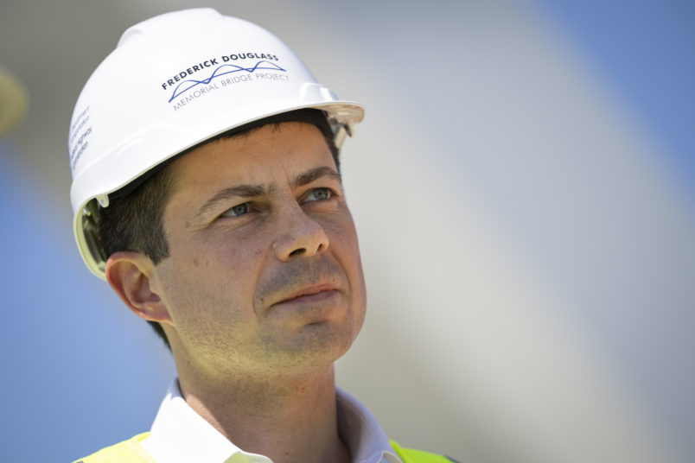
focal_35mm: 200
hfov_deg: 10.3
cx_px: 348
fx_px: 3861
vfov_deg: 6.9
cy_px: 232
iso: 100
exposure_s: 1/1250
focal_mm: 200
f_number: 3.2
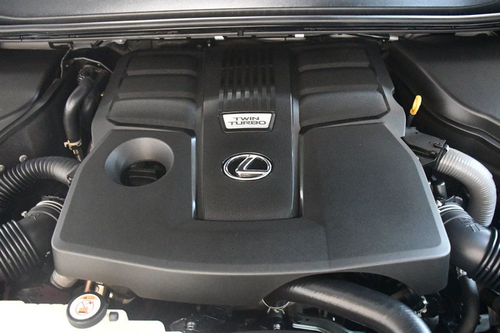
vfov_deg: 43.6
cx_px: 250
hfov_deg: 61.9
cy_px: 166
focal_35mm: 30
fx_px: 417
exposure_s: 1/40
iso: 12800
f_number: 3.5
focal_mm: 20
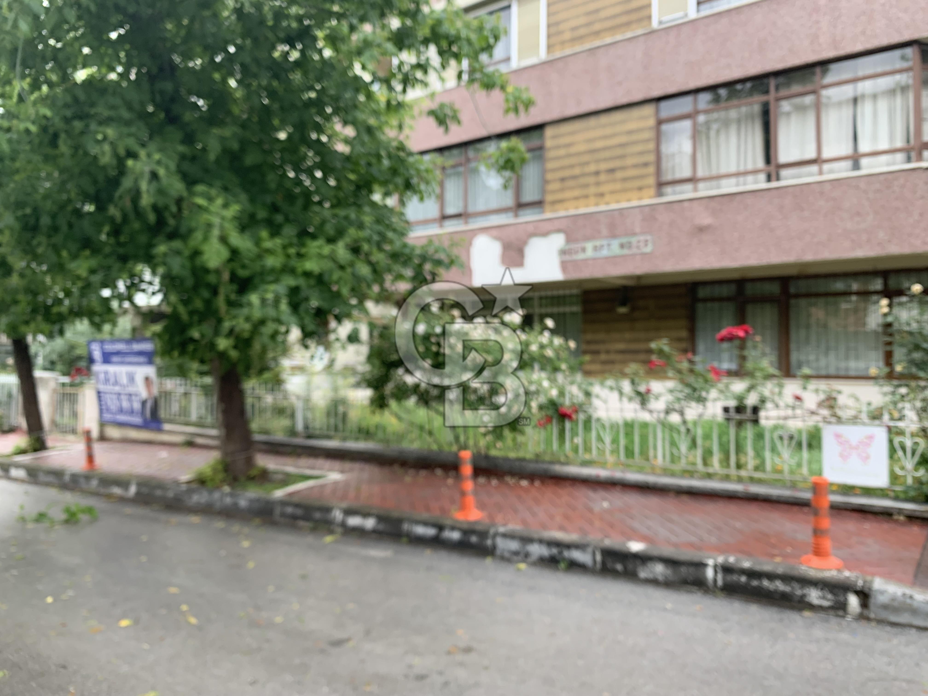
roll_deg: -1.3
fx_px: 697
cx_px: 464
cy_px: 348
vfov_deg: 53.1
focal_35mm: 26
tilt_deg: +4.4
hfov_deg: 67.3
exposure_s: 1/122
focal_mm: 4.25
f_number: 1.8
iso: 40
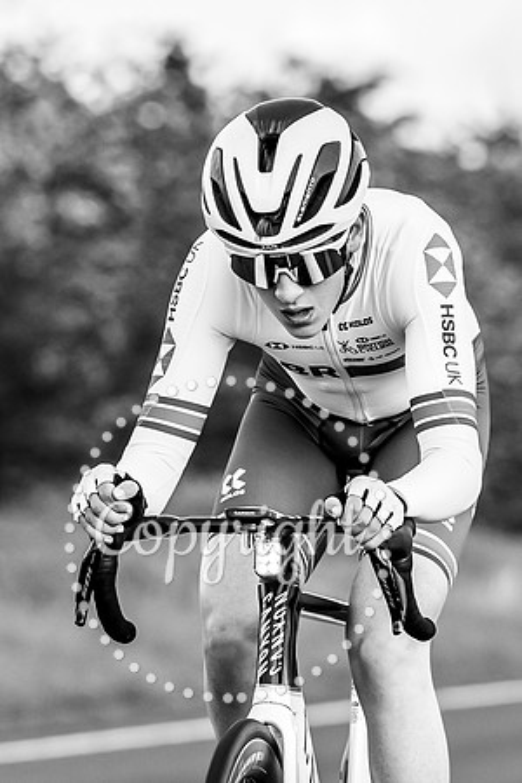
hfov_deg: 2.6
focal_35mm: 523
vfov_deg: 3.9
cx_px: 318
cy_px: 249
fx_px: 11382
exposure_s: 1/1000
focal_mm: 180
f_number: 4
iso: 320
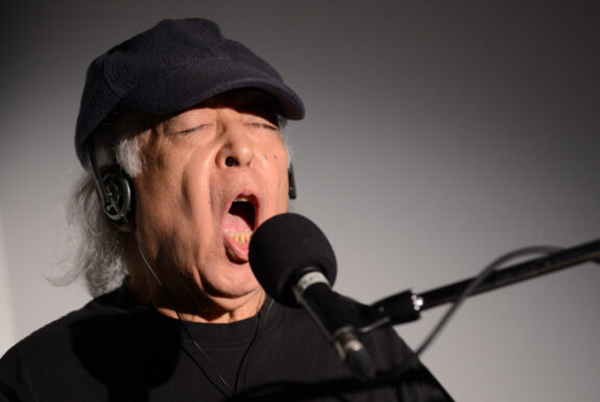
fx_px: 3338
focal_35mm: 200
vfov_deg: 6.9
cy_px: 201
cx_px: 300
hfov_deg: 10.3
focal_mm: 200
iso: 1600
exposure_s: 1/250
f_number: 3.2
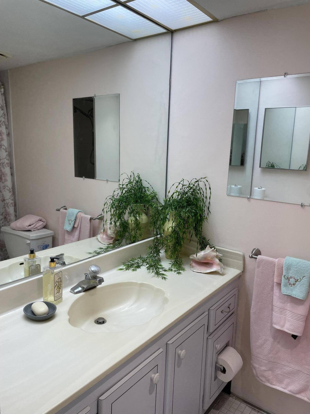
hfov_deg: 53.1
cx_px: 155
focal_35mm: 26
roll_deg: -1.8
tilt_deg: -10.0
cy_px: 207
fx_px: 310
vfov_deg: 67.3
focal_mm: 4.2
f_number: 1.6
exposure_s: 1/149
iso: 32
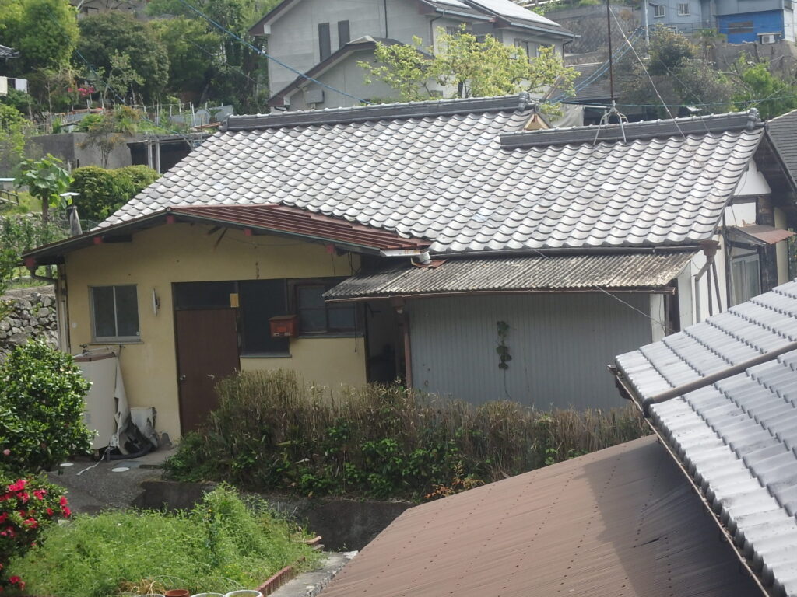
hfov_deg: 29.4
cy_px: 298
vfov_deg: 22.3
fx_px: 1520
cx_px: 398
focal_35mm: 66
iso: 125
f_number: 5.1
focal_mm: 11.7
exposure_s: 1/400
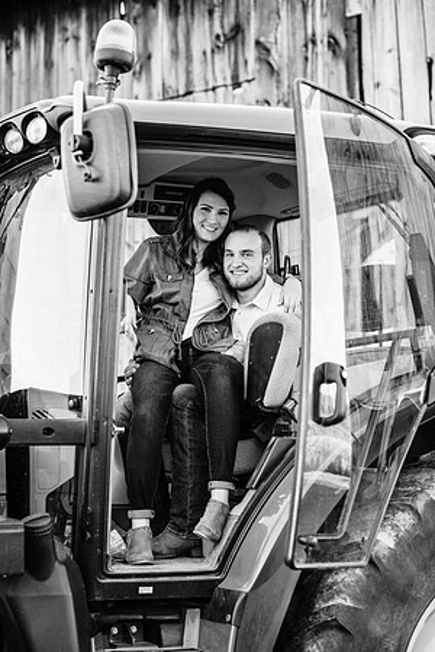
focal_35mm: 85
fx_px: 1541
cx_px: 218
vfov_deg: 23.9
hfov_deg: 16.1
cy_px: 326
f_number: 3.2
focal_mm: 85
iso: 200
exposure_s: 1/640
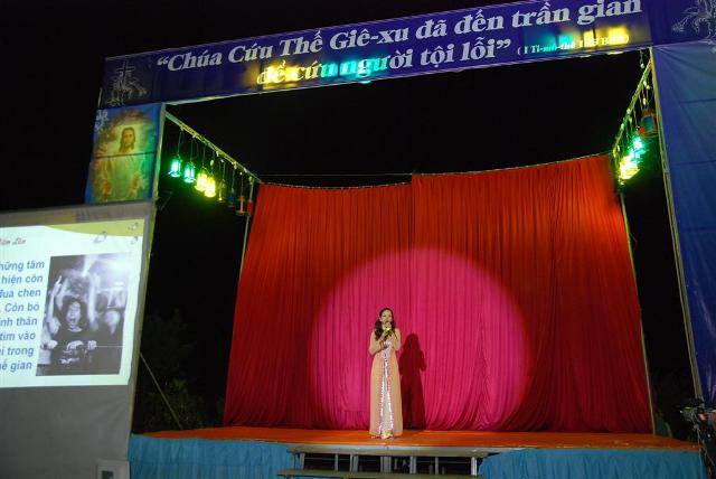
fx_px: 597
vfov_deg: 43.7
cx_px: 358
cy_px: 240
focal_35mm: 30
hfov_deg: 61.9
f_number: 3.5
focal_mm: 20
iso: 640
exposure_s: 1/40
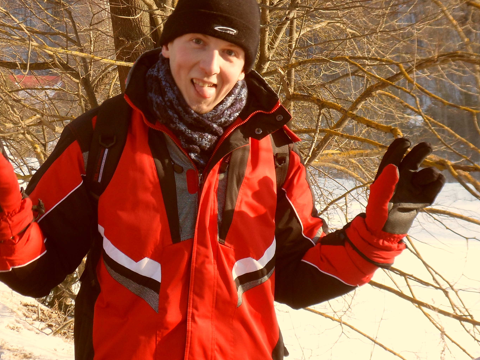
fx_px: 929
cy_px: 123
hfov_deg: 28.9
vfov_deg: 21.9
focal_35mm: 67
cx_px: 195
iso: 80
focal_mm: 6.5
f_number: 4
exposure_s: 1/180
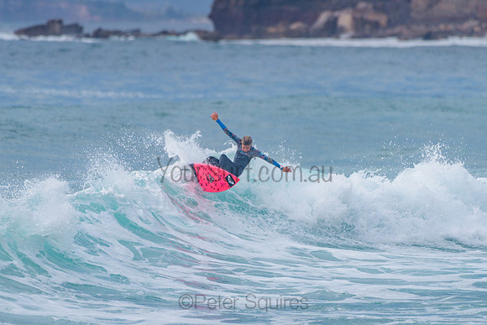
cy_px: 172
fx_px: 8289
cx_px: 244
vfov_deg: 2.2
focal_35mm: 613
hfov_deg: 3.4
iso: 200
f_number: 5.6
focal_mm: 500
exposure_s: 1/2000
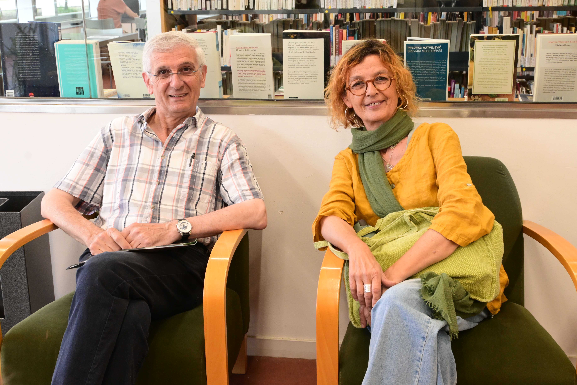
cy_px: 192
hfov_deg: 41.7
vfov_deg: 28.5
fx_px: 757
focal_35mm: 47
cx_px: 288
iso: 2200
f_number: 8
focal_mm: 31.5
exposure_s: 1/60
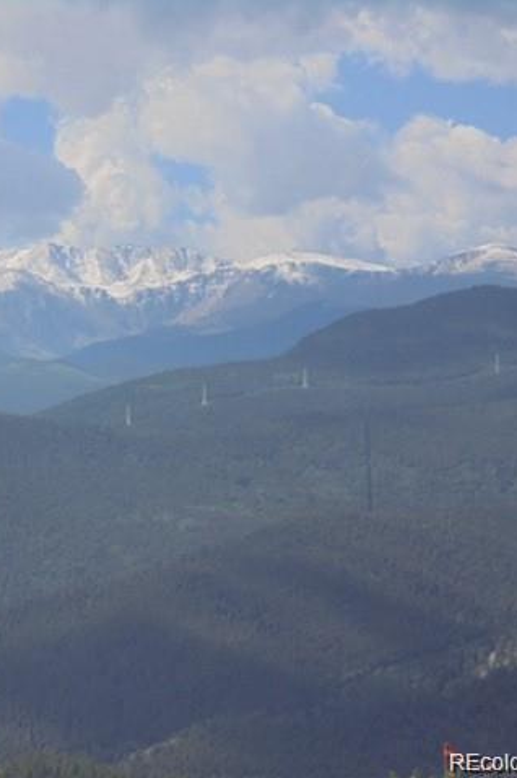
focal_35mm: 170
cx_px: 59
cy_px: 389
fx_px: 3667
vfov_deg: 12.1
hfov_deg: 8.0
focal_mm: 21.8
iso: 100
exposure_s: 1/640
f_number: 5.6
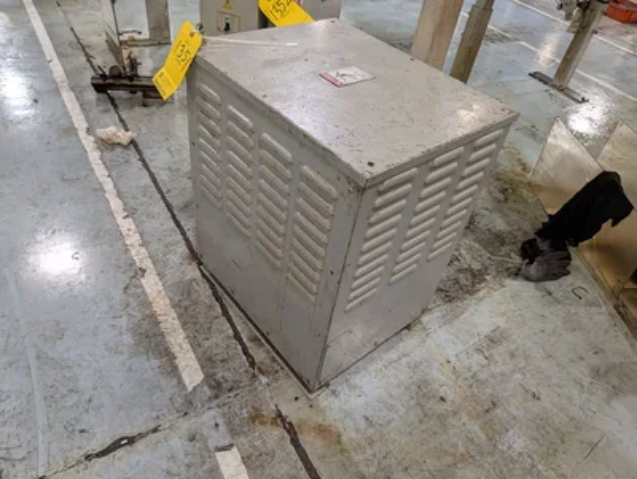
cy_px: 240
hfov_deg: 71.5
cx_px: 318
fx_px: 442
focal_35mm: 24
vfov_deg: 56.9
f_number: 1.68
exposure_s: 1/519
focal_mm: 6.9
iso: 563
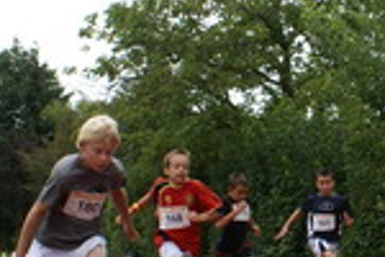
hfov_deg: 18.5
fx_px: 1155
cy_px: 167
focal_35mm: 108
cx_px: 377
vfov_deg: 12.7
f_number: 6.3
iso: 100
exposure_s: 1/250
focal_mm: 20
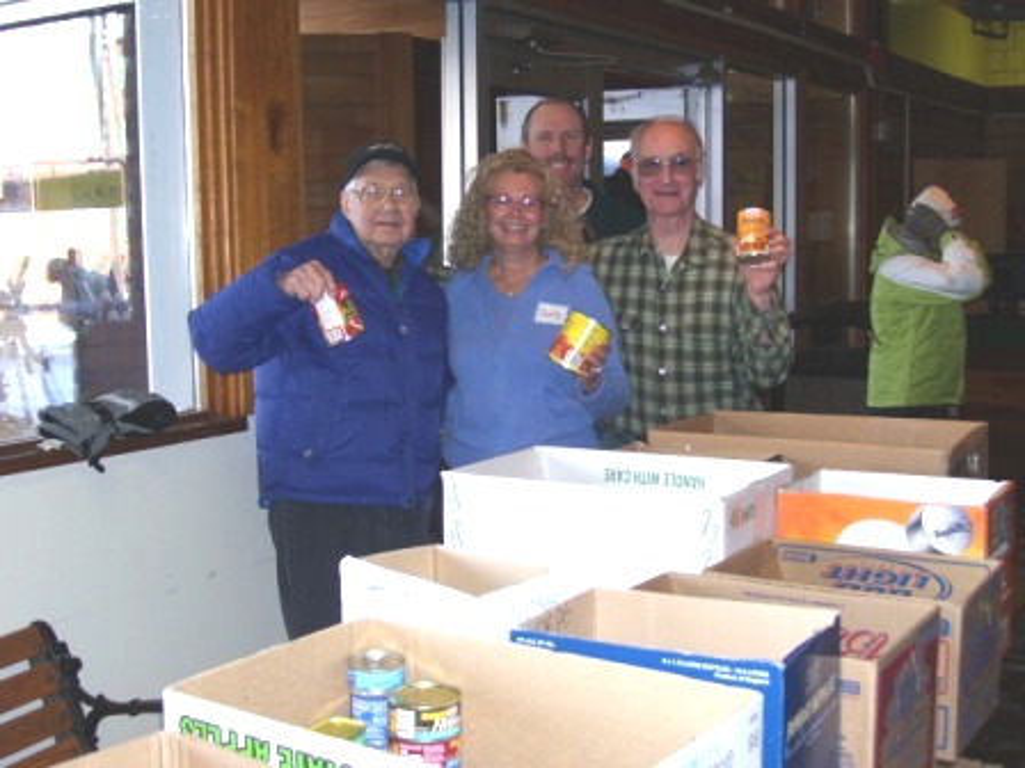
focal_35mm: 46
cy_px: 384
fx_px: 1362
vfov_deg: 31.5
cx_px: 512
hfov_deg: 41.2
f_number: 3
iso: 125
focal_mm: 7.6
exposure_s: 1/60
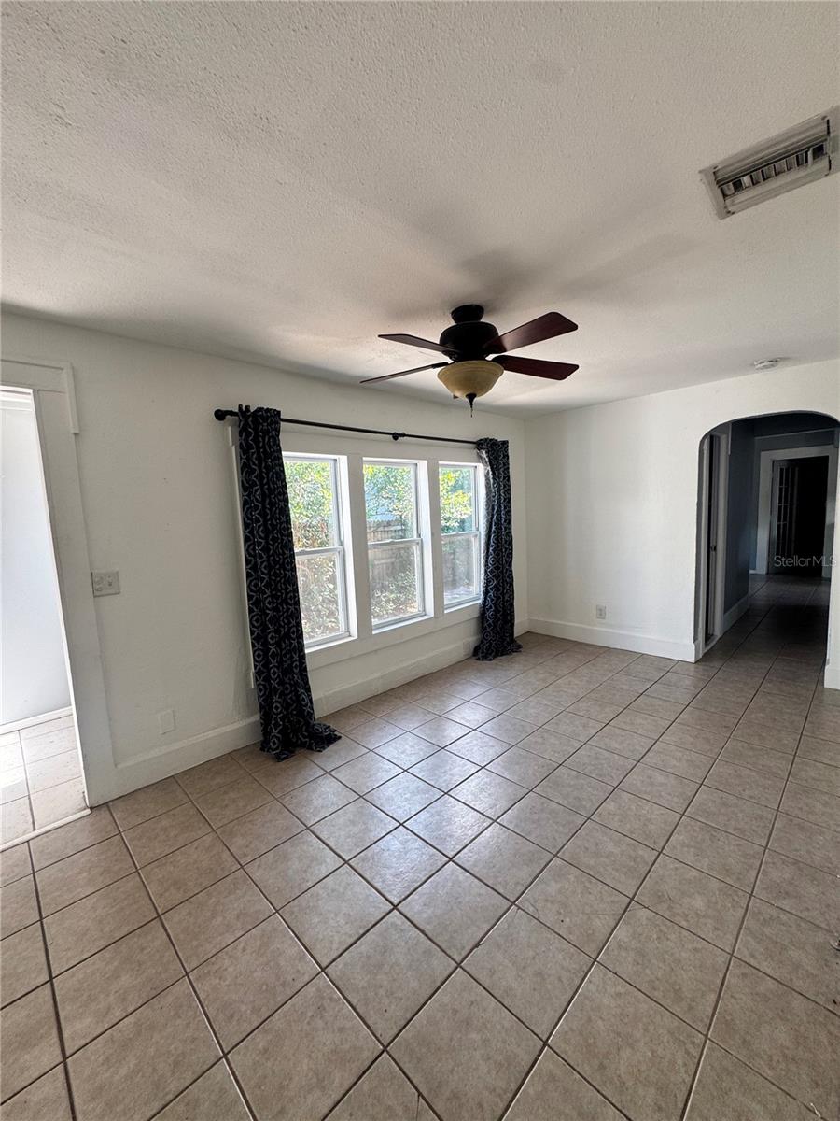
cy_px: 560
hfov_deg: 85.7
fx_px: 453
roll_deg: +2.2
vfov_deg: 102.1
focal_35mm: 14
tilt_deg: -5.9
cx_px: 420
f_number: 2.2
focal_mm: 2.22
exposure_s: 1/99
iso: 64
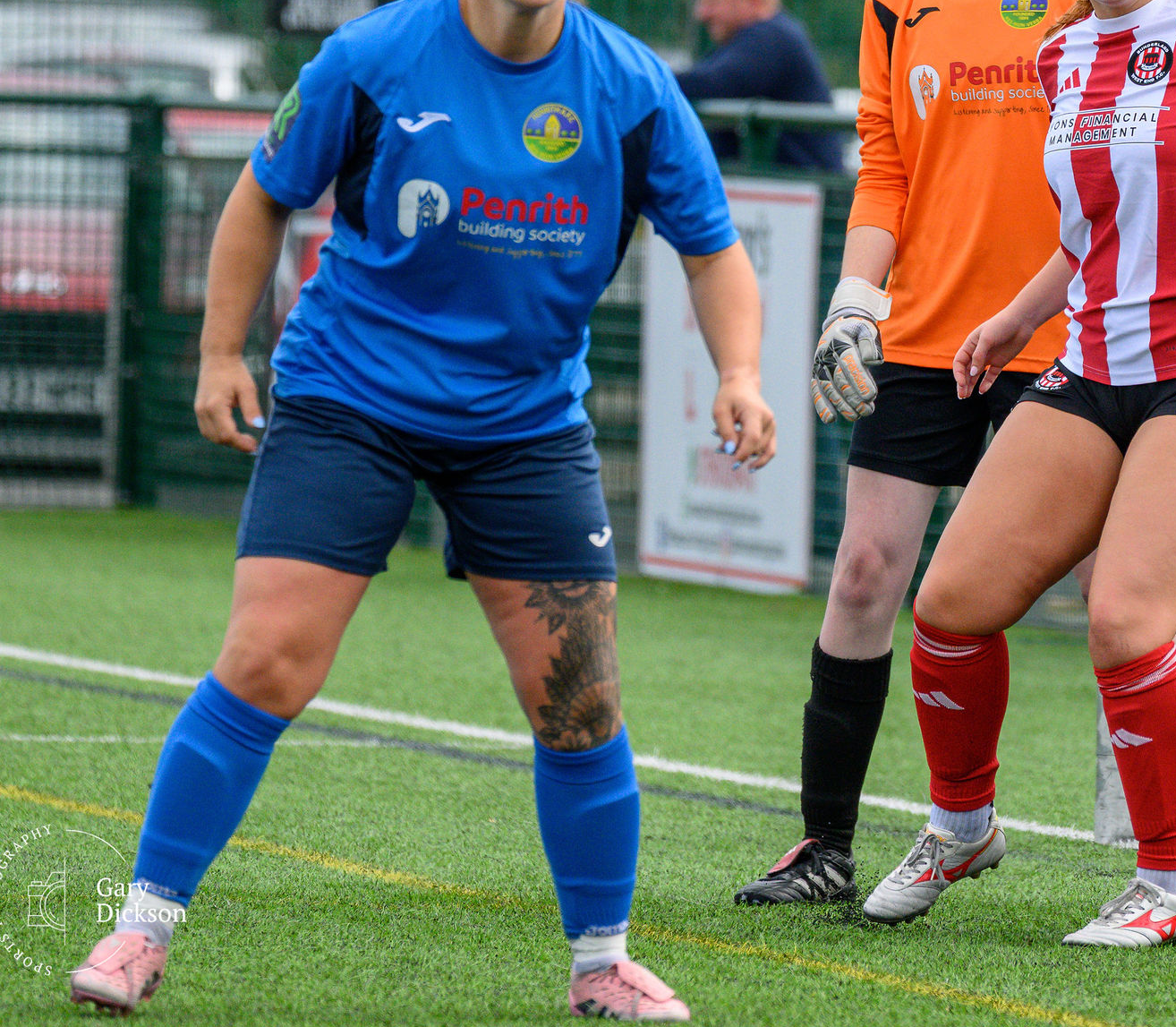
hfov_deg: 2.8
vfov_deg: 2.5
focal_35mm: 661
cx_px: 1068
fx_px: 23846
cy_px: 4
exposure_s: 1/2000
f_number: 5
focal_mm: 260
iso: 1100
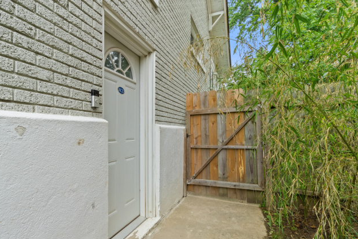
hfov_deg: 89.7
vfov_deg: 67.3
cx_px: 162
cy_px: 130
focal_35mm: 18
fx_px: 179
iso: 400
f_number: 10
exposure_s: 1/50
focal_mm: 10
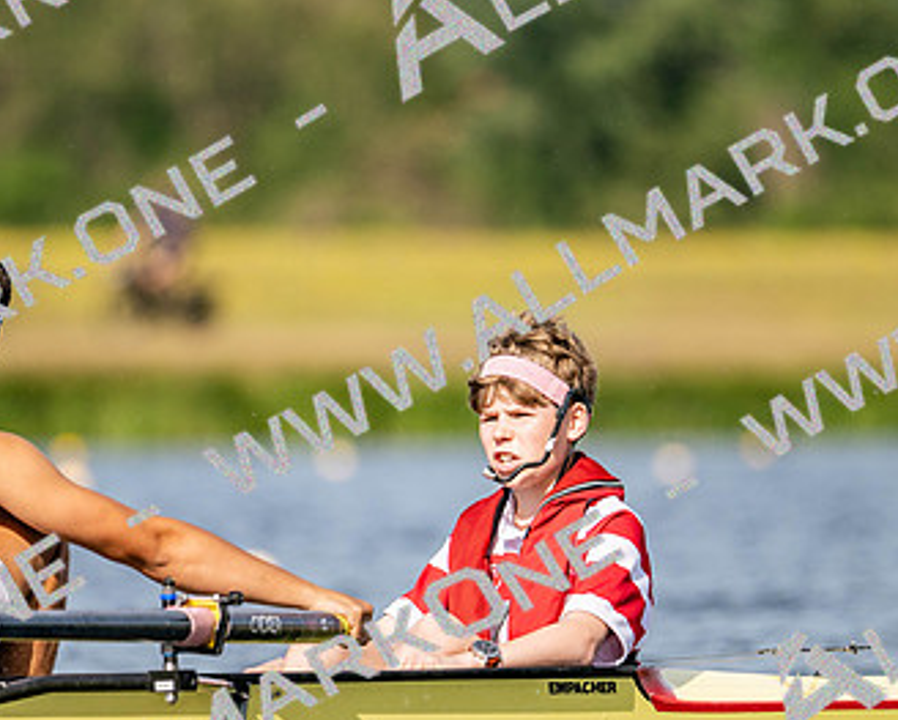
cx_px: 542
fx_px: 17637
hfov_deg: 2.9
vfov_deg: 2.3
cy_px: 502
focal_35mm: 663
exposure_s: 1/2500
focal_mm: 400
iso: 160
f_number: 4.5
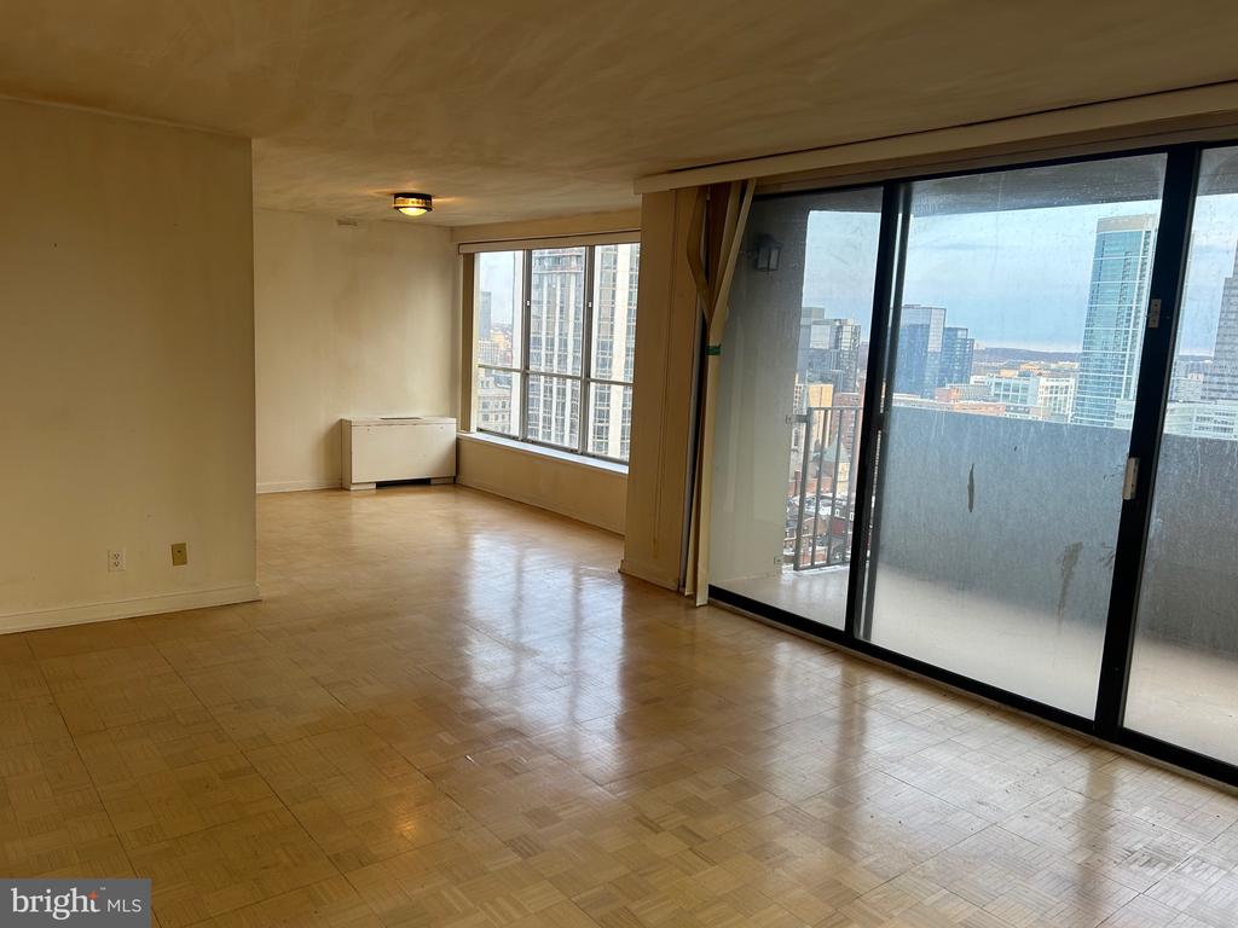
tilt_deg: -8.3
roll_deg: -3.4
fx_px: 930
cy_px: 464
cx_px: 619
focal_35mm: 26
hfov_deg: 67.3
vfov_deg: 53.1
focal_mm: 5.7
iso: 32
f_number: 1.5
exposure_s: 1/131
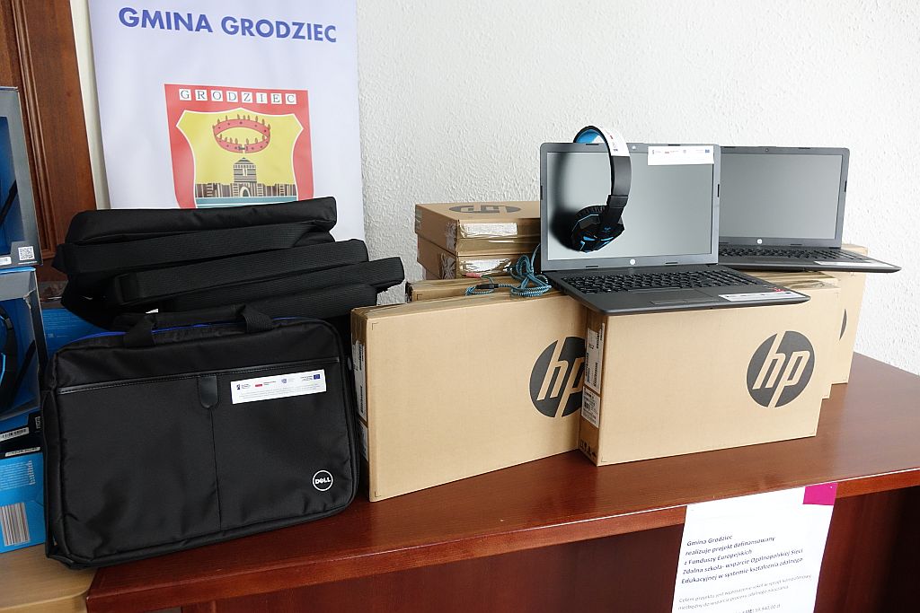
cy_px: 306
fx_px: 613
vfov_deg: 53.1
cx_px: 460
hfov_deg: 73.7
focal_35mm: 24
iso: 800
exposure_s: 1/30
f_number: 2.8
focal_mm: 8.8
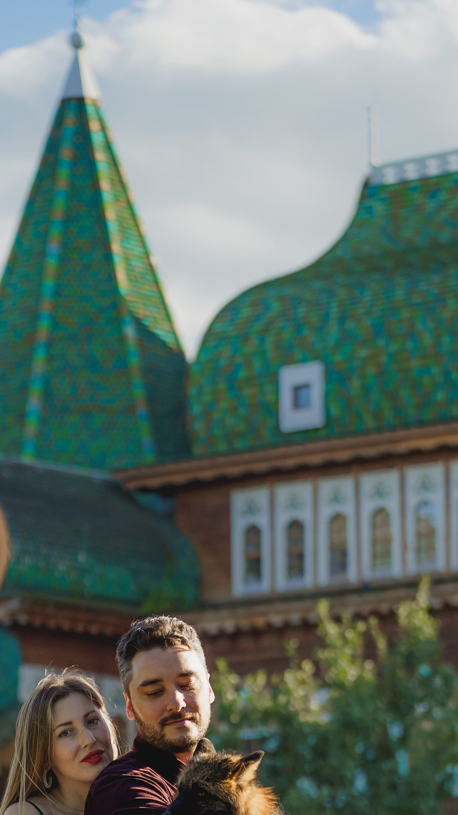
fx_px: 3801
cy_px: 793
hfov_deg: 6.9
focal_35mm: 176
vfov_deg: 12.1
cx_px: 176
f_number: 2.8
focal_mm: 75.1
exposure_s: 1/1600
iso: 200
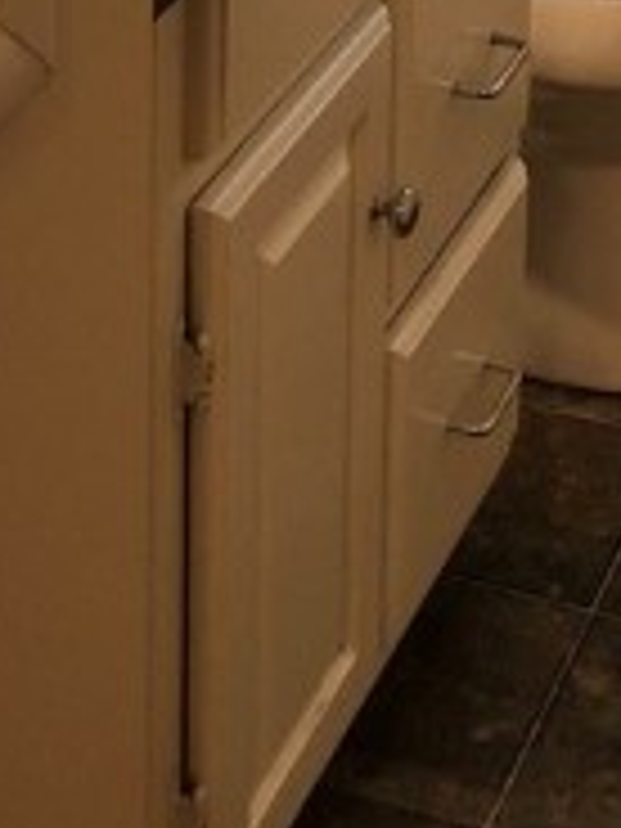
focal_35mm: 117
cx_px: 549
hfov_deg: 12.6
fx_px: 2799
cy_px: -729
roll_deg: -2.3
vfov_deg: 14.5
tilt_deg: -10.7
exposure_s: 1/30
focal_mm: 3.99
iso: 40
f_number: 1.8
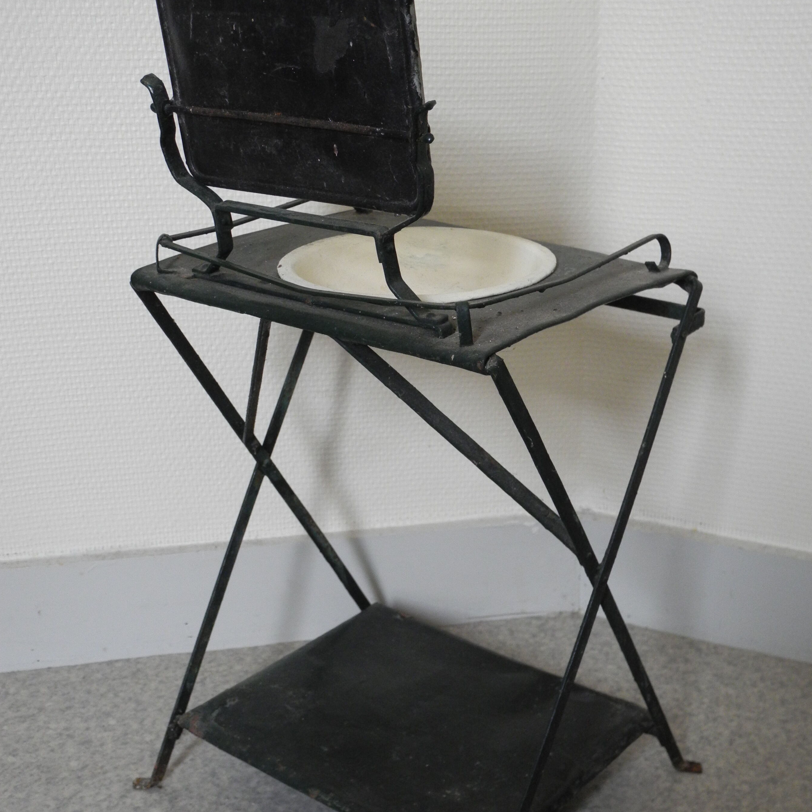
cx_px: 408
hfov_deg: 34.7
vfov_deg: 34.6
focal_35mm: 49
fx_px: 1300
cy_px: 473
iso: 400
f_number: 3.2
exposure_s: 1/18
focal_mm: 8.8
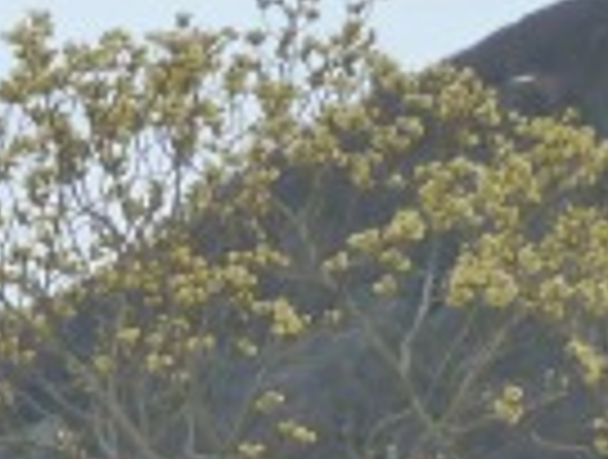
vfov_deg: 7.3
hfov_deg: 9.7
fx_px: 3522
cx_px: -205
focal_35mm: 200
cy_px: 729
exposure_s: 1/500
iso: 125
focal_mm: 5.2
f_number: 3.3
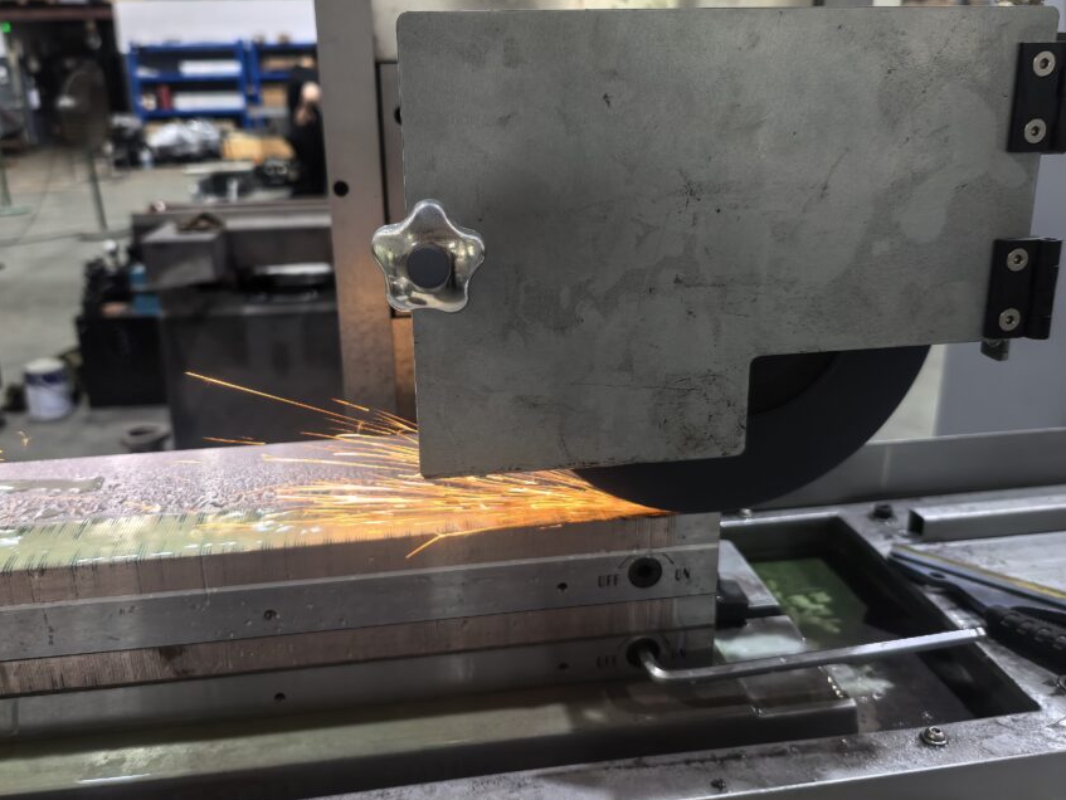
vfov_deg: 48.2
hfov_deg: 61.6
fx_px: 893
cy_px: 375
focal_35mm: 29
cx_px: 505
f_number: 1.4
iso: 250
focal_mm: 6.98
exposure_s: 1/50
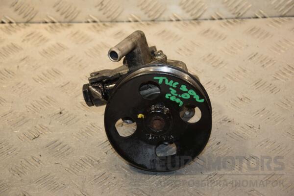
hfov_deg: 20.6
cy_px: 98
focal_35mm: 99
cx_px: 147
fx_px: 808
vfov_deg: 13.8
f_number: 5.6
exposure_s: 1/200
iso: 800
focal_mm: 66
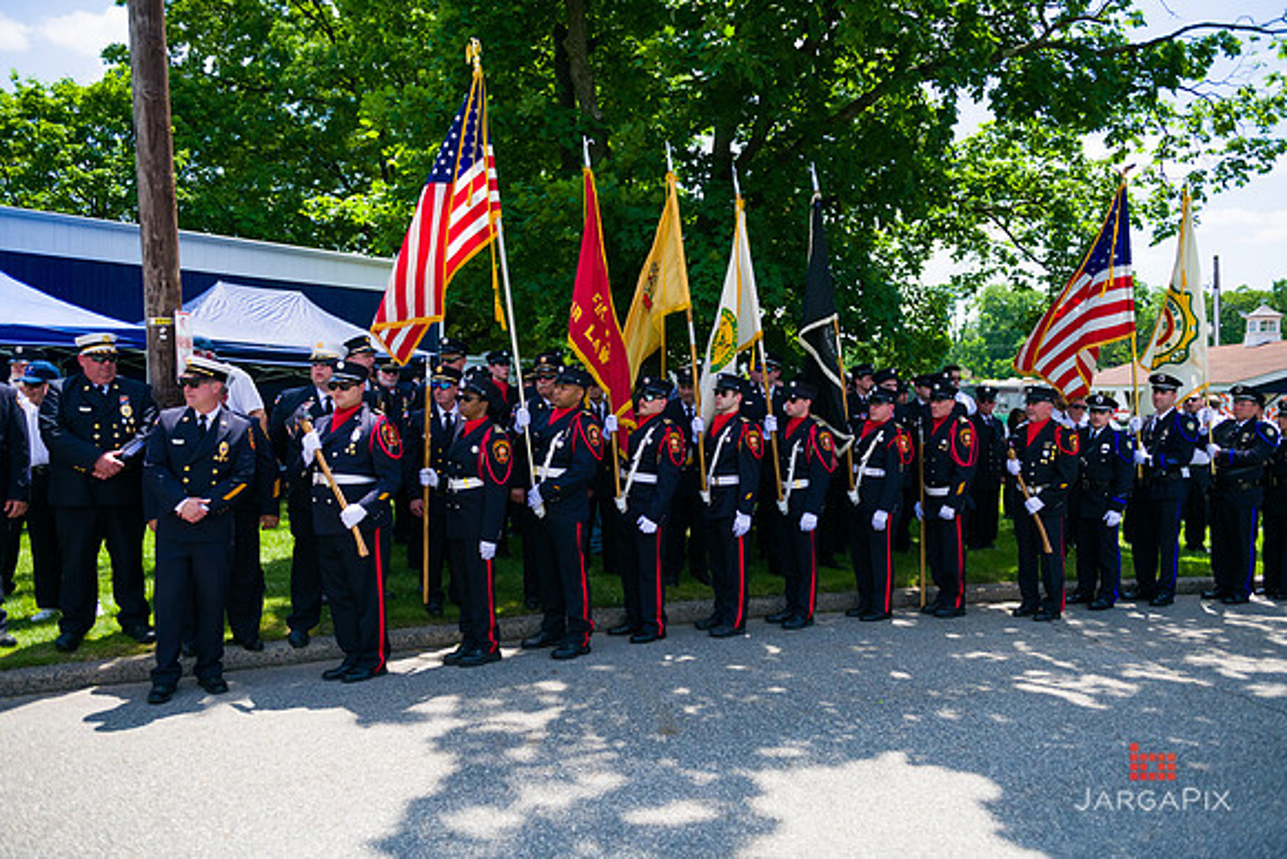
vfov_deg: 48.0
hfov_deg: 67.4
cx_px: 644
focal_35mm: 27
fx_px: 965
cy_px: 430
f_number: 4
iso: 200
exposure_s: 1/5000
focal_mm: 27
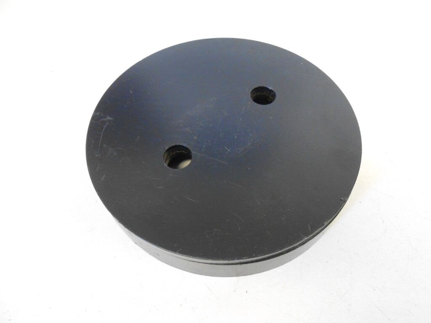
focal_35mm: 26
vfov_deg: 53.1
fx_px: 324
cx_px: 216
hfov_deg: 67.3
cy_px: 162
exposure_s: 1/25
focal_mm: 4.6
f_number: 3.5
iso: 400
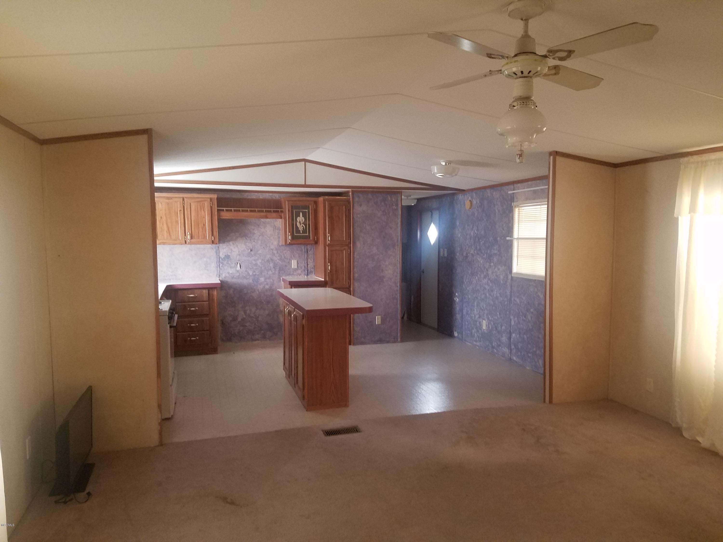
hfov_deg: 67.3
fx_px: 543
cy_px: 271
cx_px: 362
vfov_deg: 53.1
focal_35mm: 26
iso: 200
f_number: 1.7
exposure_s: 1/12
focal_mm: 4.2
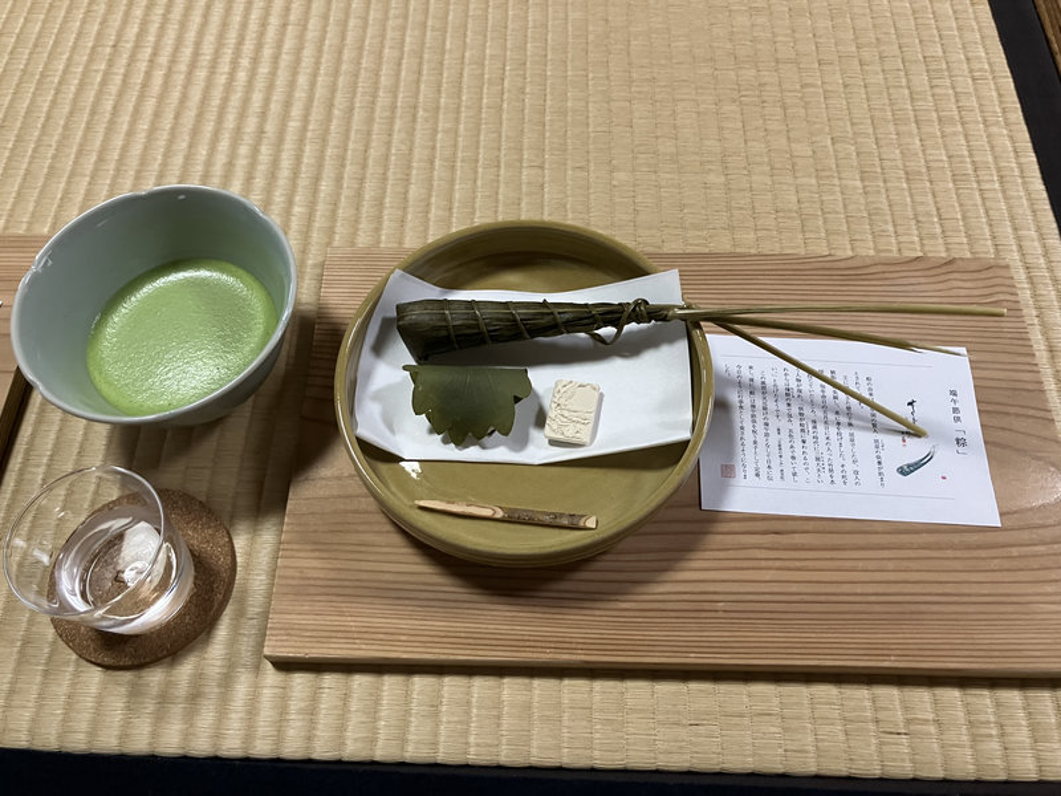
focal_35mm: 28
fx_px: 858
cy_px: 398
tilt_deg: -62.1
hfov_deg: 63.4
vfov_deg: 49.7
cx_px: 530
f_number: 1.8
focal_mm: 3.99
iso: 320
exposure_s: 1/60
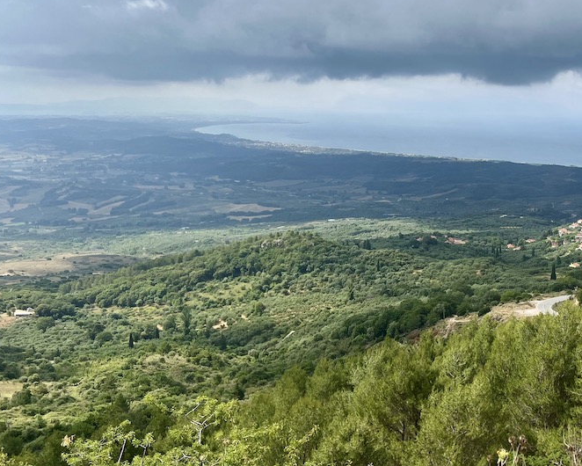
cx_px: 507
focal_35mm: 46
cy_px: 174
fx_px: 793
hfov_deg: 38.0
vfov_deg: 32.6
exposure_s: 1/4630
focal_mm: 5.7
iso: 50
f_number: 1.5
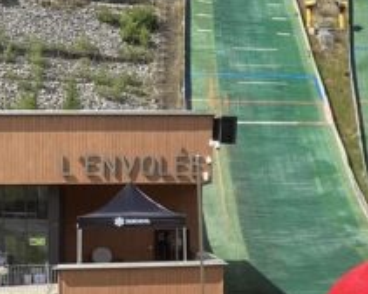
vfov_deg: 14.0
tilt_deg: -1.4
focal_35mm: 110
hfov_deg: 16.1
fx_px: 1199
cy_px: 190
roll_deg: +0.2
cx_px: 537
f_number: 2.4
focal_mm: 3.3
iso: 25
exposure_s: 1/886
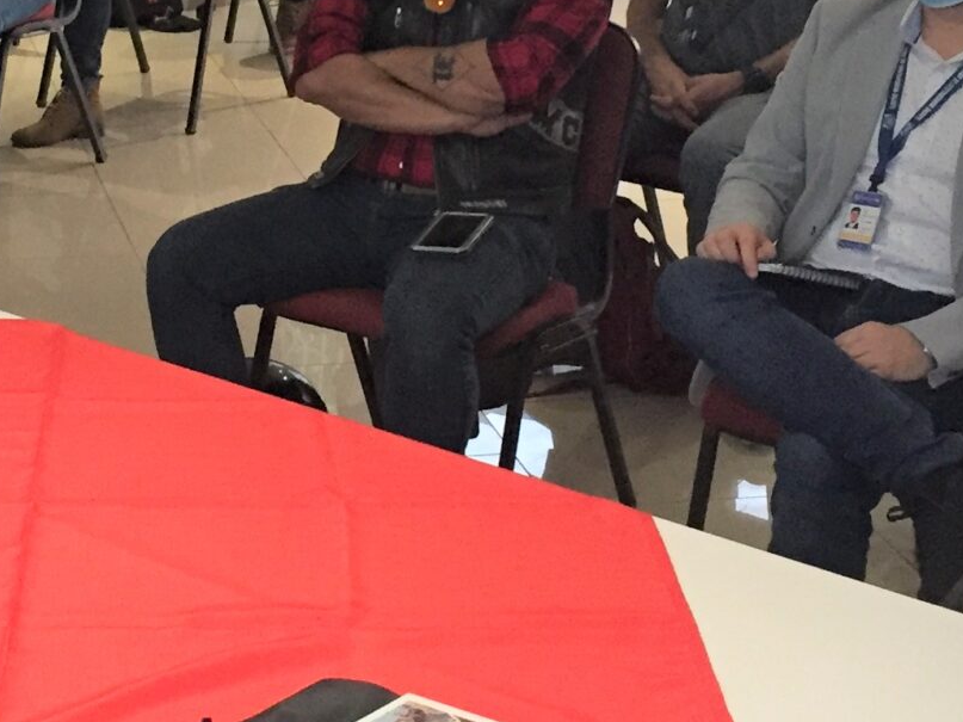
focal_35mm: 92
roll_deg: -1.1
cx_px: 251
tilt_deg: -14.5
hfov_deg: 21.1
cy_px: 16
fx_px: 2559
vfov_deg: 15.8
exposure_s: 1/33
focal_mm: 4.15
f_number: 2.2
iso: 320
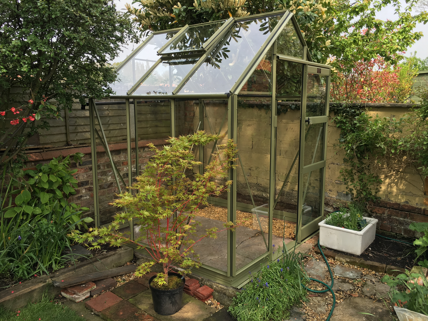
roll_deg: -1.3
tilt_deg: -8.4
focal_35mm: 29
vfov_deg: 48.2
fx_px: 359
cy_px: 160
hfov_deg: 61.7
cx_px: 214
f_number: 2.2
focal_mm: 4.15
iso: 25
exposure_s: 1/466
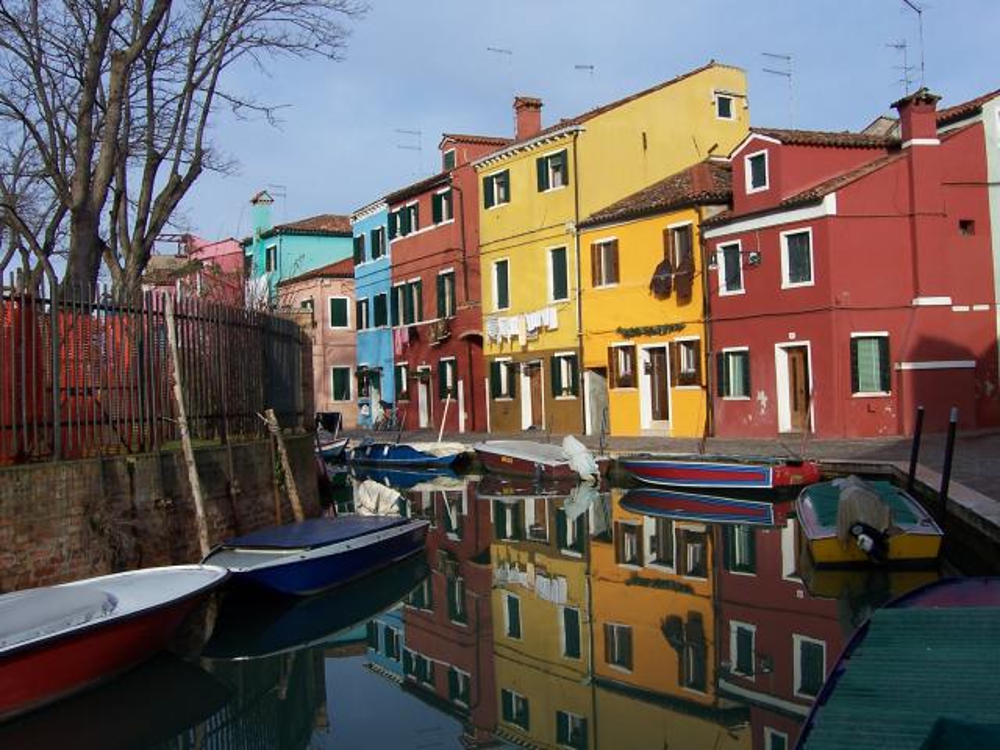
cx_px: 500
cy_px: 375
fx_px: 1040
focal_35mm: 36
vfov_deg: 39.7
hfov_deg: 51.4
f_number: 4.8
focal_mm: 6
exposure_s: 1/500
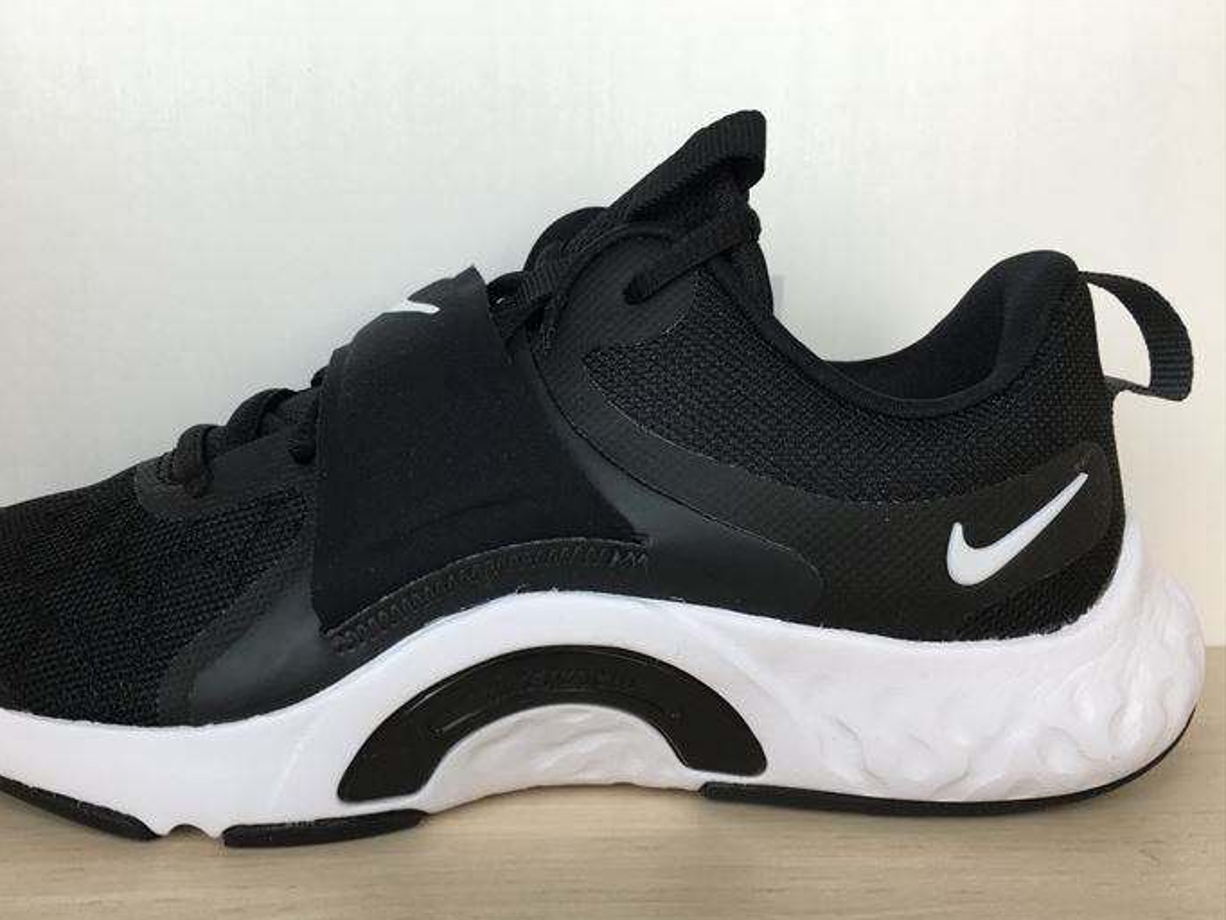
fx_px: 1205
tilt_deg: -9.9
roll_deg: +0.8
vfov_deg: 41.8
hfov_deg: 53.7
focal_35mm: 34
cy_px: 503
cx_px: 516
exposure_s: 1/120
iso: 40
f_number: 2.2
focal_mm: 4.15
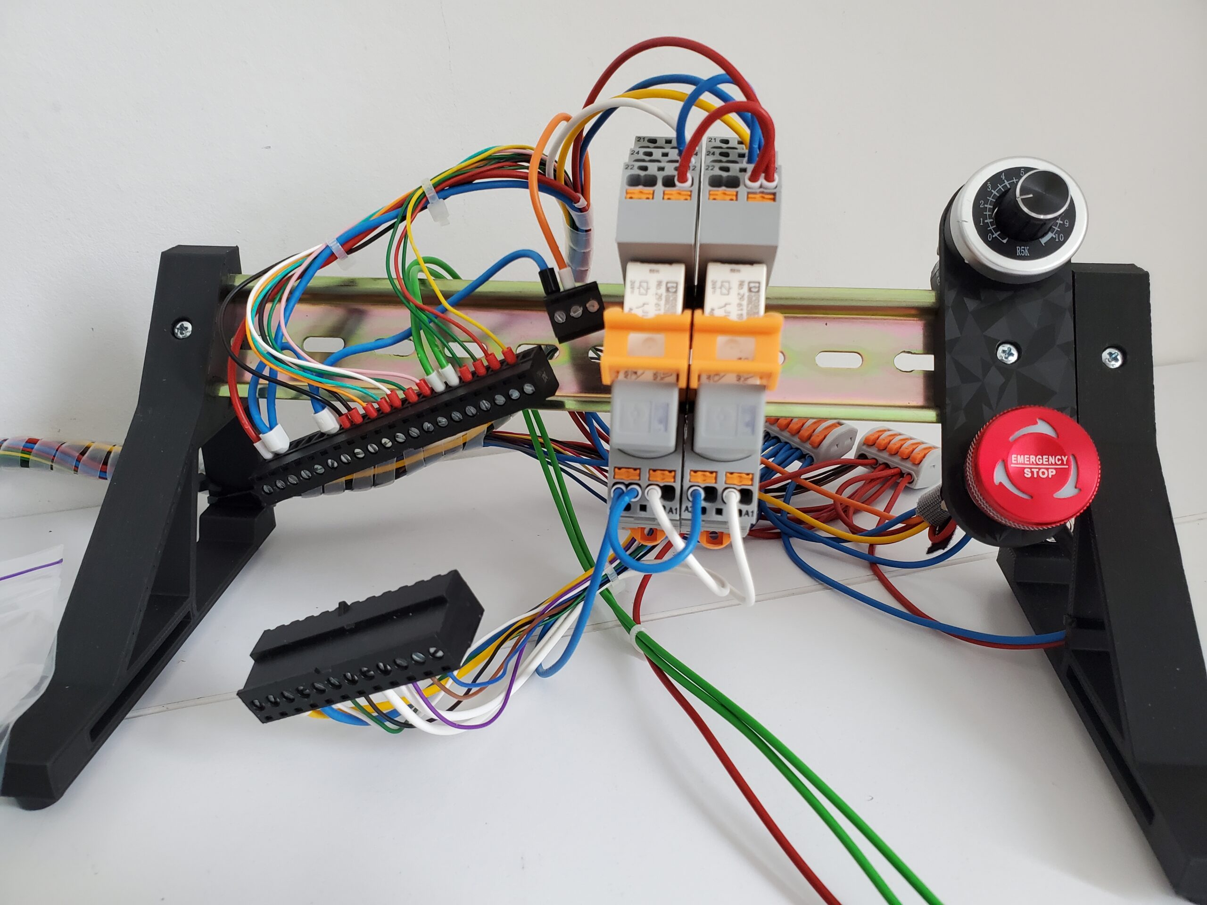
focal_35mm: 26
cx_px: 604
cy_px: 452
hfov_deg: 67.3
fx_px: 907
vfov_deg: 53.1
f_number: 2.4
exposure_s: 1/60
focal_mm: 4.3
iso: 200
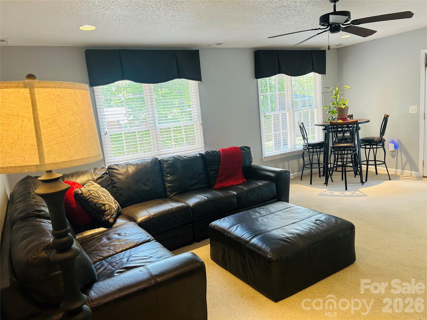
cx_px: 214
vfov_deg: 53.1
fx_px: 321
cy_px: 160
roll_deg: +4.9
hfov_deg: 67.3
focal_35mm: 26
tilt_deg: -10.4
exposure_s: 1/120
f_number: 1.5
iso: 80
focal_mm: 5.7
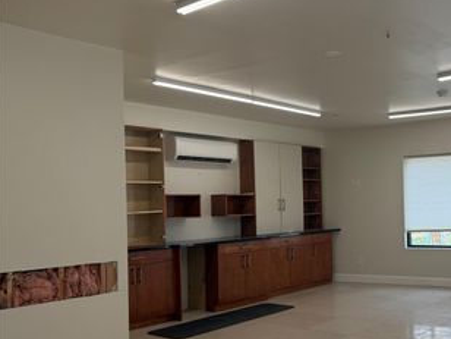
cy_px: 196
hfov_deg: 45.3
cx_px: 365
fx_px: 508
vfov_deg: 36.7
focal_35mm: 39
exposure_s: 1/535
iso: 100
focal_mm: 6.76
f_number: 1.78
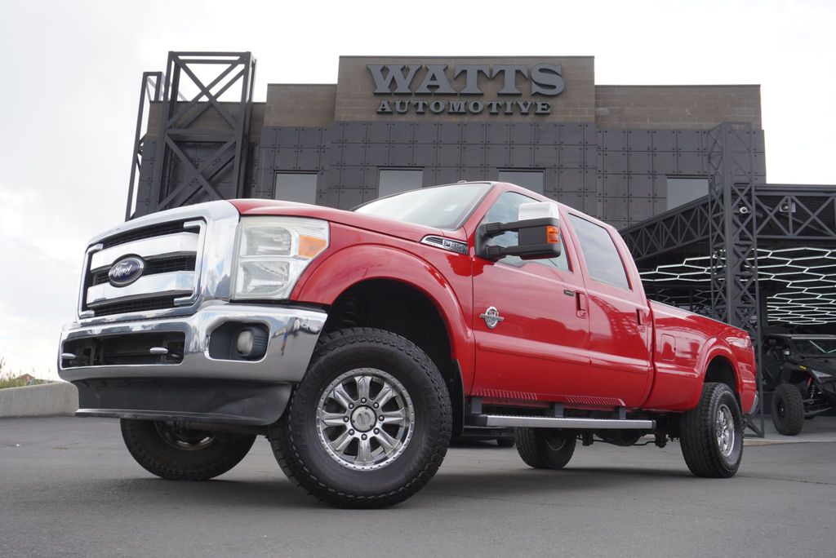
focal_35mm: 32
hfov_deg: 59.5
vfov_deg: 41.8
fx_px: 732
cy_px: 279
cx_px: 418
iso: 100
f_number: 6.3
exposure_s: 1/160
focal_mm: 21
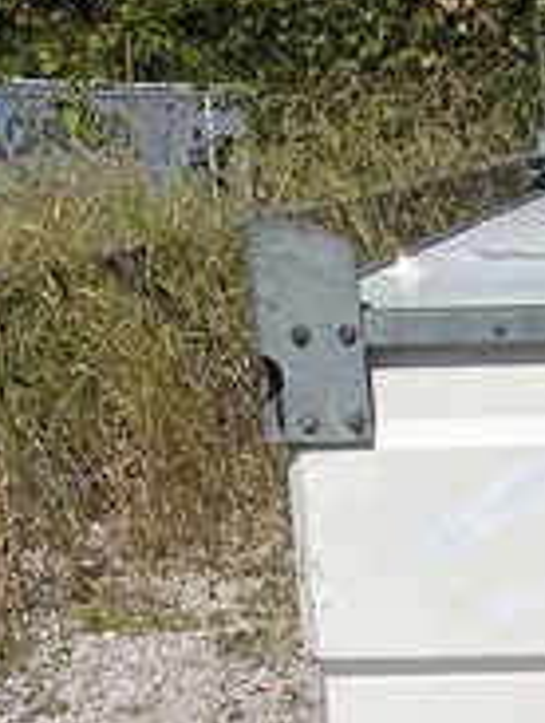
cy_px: 413
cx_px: 904
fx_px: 2176
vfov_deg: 18.9
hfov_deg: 13.2
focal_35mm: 104
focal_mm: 5.1
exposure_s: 1/10870
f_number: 1.6
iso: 50
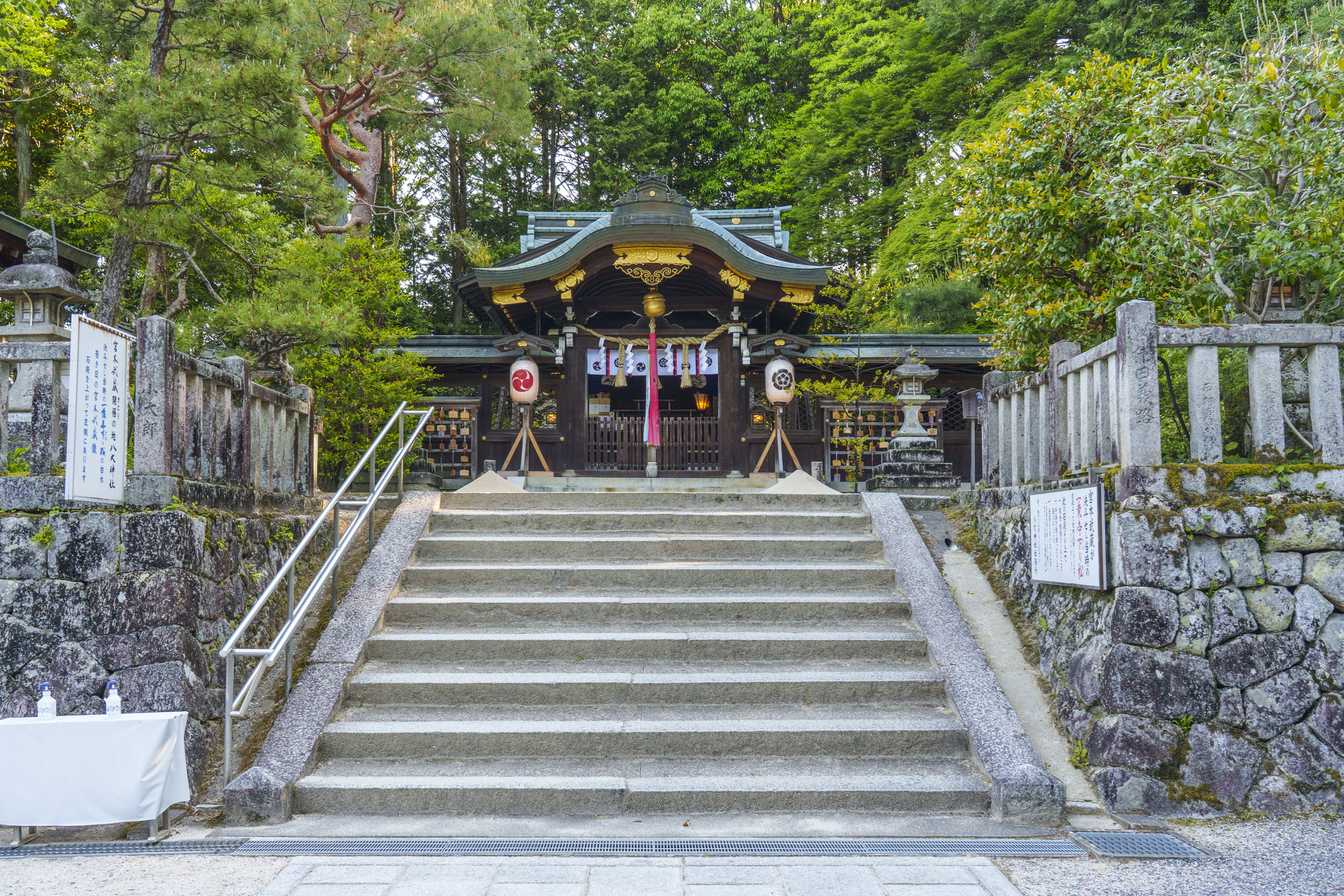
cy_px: 448
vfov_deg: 41.1
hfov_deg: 58.7
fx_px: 1194
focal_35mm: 32
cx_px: 672
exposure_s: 1/40
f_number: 8
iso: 1000
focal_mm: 32
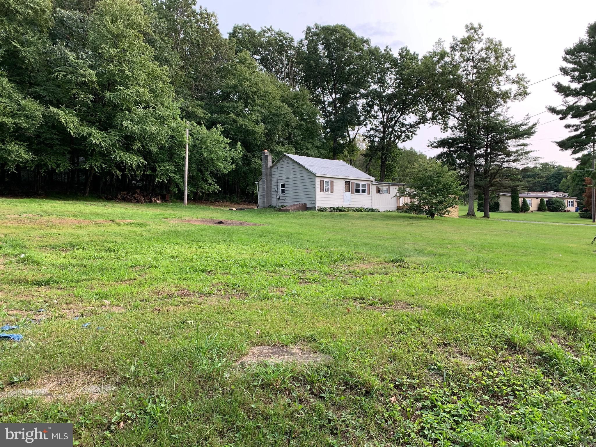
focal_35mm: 26
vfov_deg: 53.1
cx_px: 298
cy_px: 224
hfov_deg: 67.3
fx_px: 448
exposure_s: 1/252
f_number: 1.8
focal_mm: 4.25
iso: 25
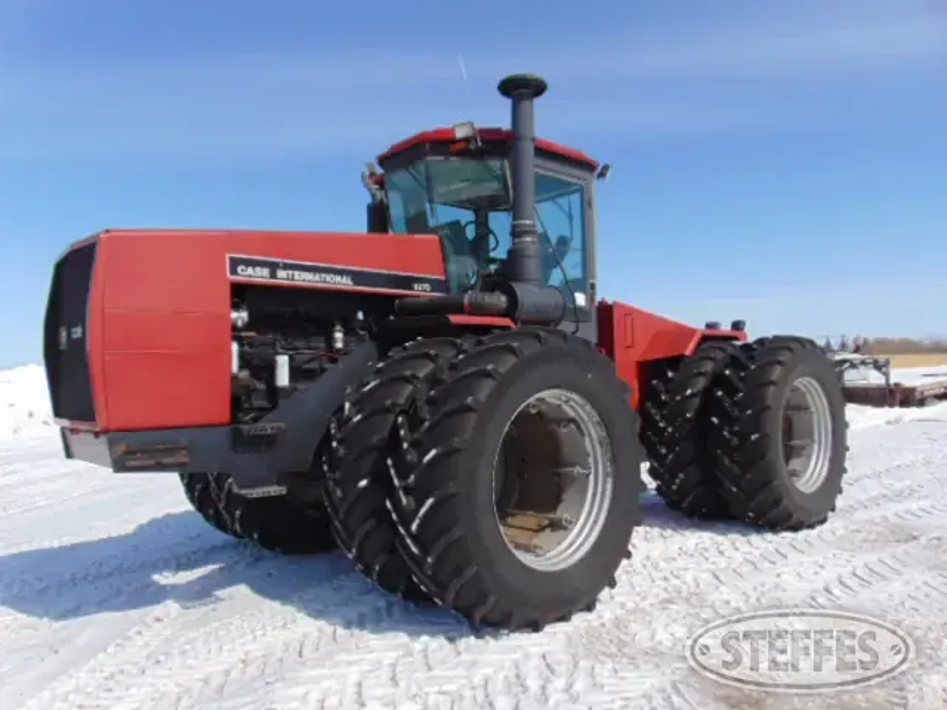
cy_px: 355
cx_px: 474
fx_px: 684
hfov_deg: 69.4
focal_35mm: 25
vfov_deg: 54.9
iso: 80
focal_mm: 4.5
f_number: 7.7
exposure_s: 1/500
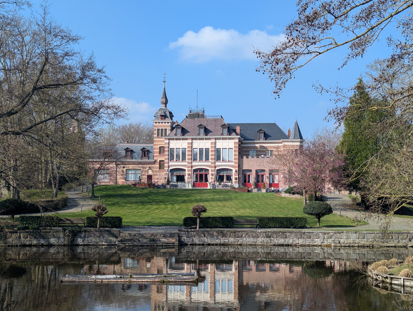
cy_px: 156
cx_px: 206
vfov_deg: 30.3
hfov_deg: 39.6
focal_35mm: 48
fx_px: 573
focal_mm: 6.81
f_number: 1.85
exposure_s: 1/1520
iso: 42
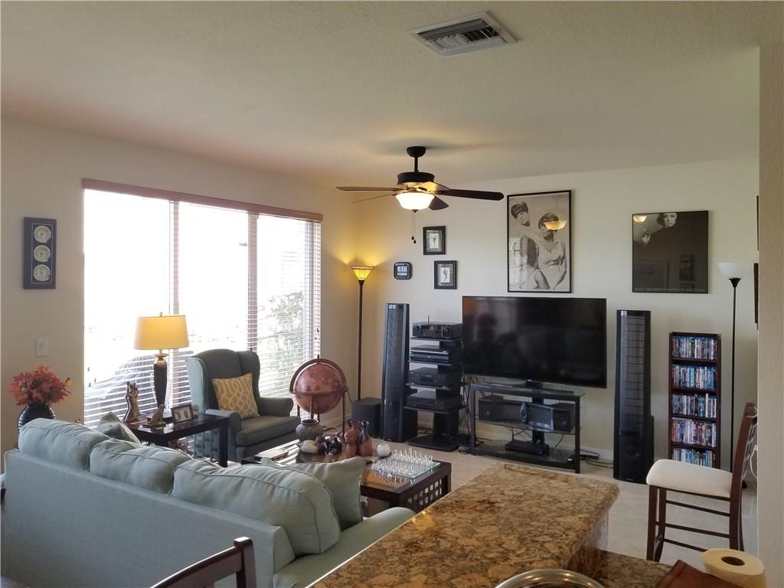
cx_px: 392
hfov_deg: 67.3
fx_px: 589
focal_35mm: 26
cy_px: 294
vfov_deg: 53.1
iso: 80
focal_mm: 4.25
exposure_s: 1/120
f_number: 1.7
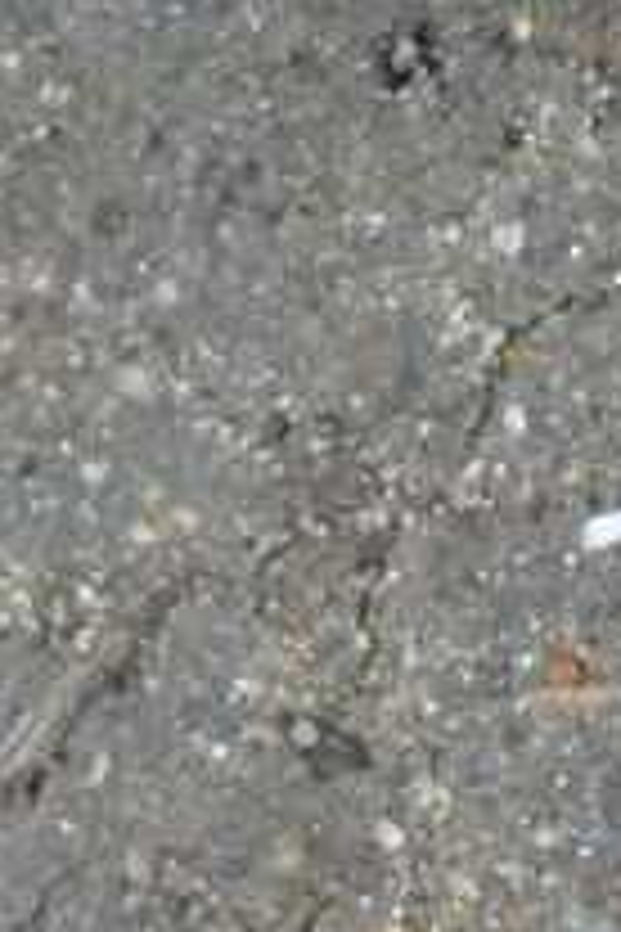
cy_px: 1328
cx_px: -126
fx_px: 6586
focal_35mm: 255
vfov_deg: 8.0
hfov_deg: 5.4
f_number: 5.6
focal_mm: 55
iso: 2500
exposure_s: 1/60
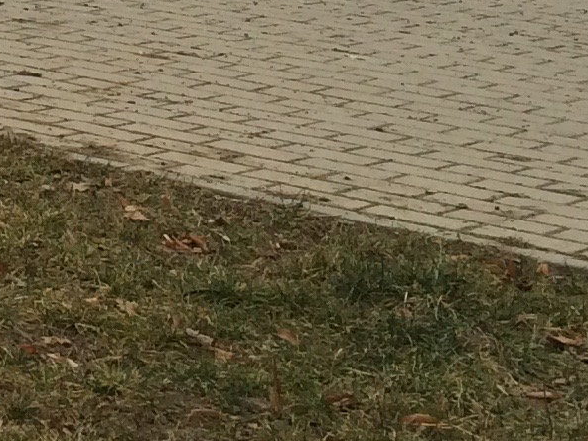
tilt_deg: +8.4
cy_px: -694
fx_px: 2718
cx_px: -216
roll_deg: -1.5
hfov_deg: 11.9
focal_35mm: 160
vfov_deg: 8.3
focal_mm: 4.15
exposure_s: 1/263
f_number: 2.2
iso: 32
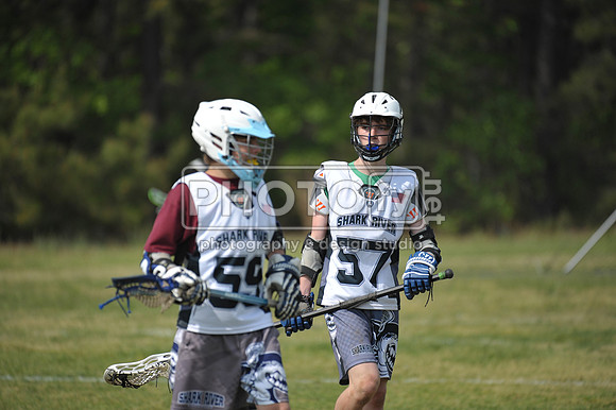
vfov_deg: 4.0
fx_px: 5814
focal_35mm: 340
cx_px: 308
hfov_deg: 6.1
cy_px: 205
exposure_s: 1/4000
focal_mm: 340
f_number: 4
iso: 640
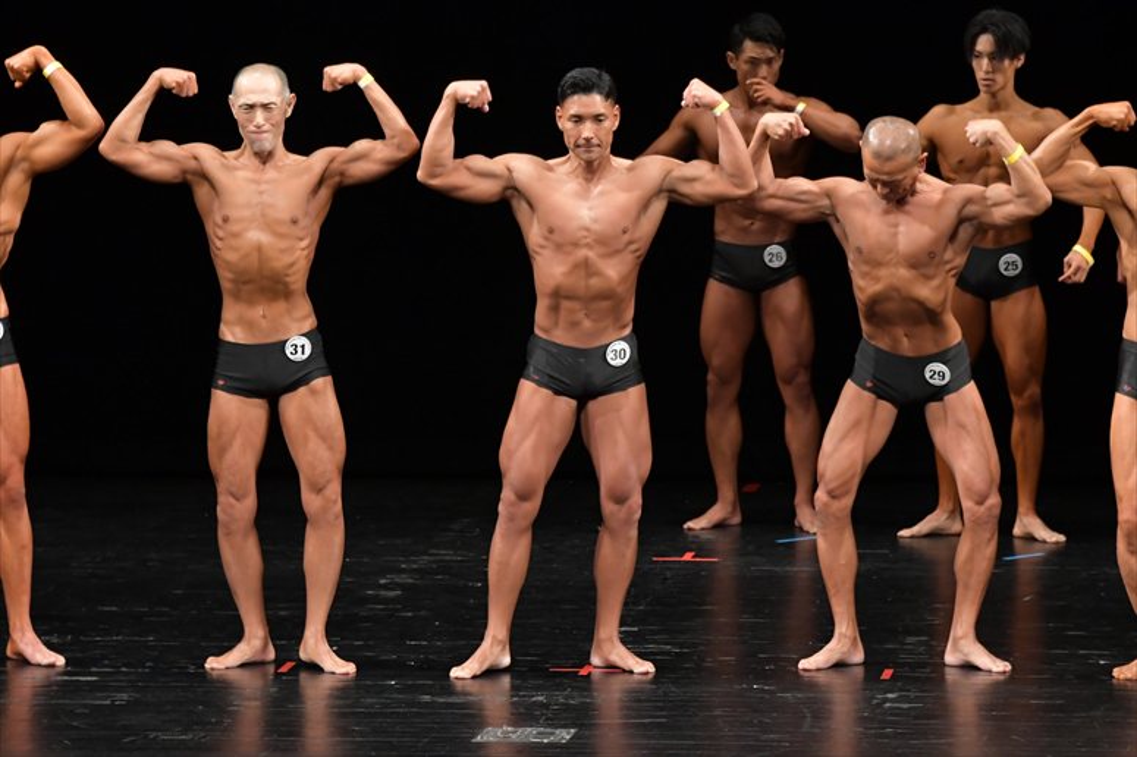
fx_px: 8050
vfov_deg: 5.4
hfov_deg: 8.1
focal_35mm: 255
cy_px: 378
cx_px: 568
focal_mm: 170
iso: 3200
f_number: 5.6
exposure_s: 1/400
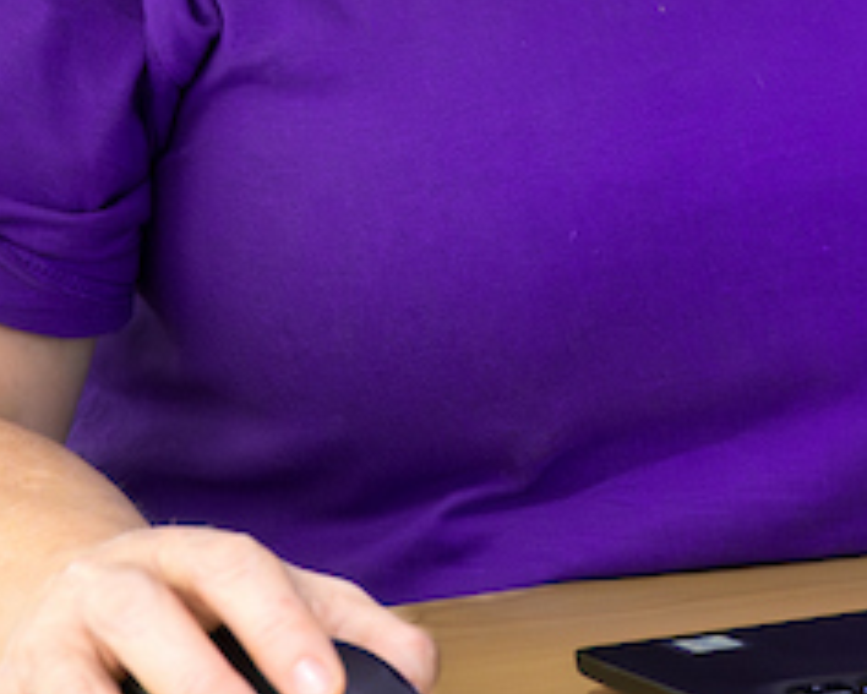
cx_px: 1319
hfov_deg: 4.6
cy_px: -606
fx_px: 10653
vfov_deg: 3.7
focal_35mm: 415
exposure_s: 1/320
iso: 2000
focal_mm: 87
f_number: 4
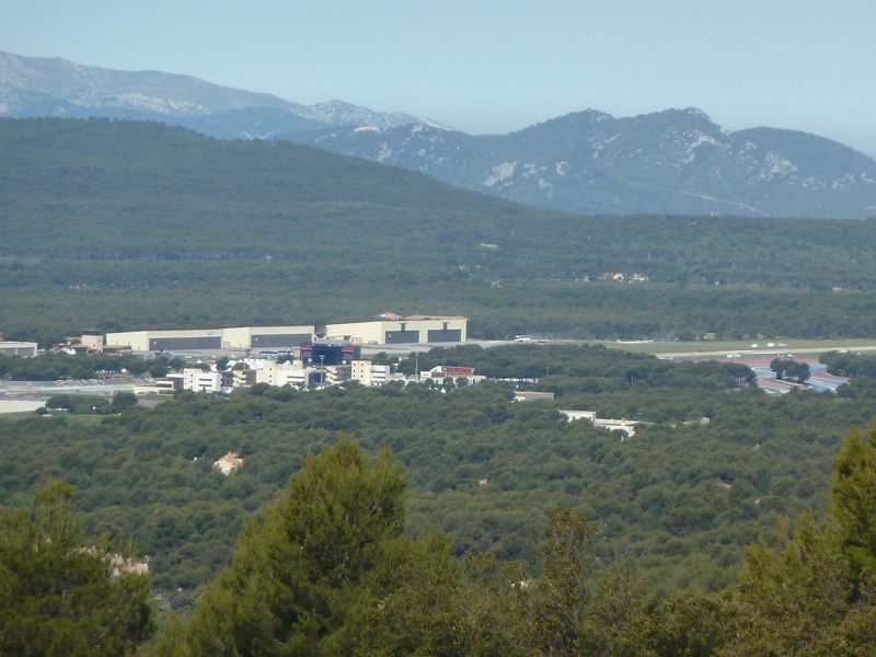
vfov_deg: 4.0
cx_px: 438
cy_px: 328
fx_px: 9338
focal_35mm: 369
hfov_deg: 5.4
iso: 80
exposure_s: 1/400
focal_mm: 49.2
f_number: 5.6
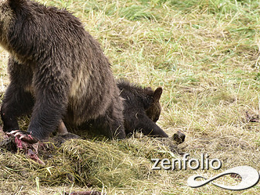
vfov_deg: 1.0
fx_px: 10741
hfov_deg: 1.4
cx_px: 44
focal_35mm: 1430
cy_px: 60
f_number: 7.1
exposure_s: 1/500
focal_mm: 850
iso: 1000
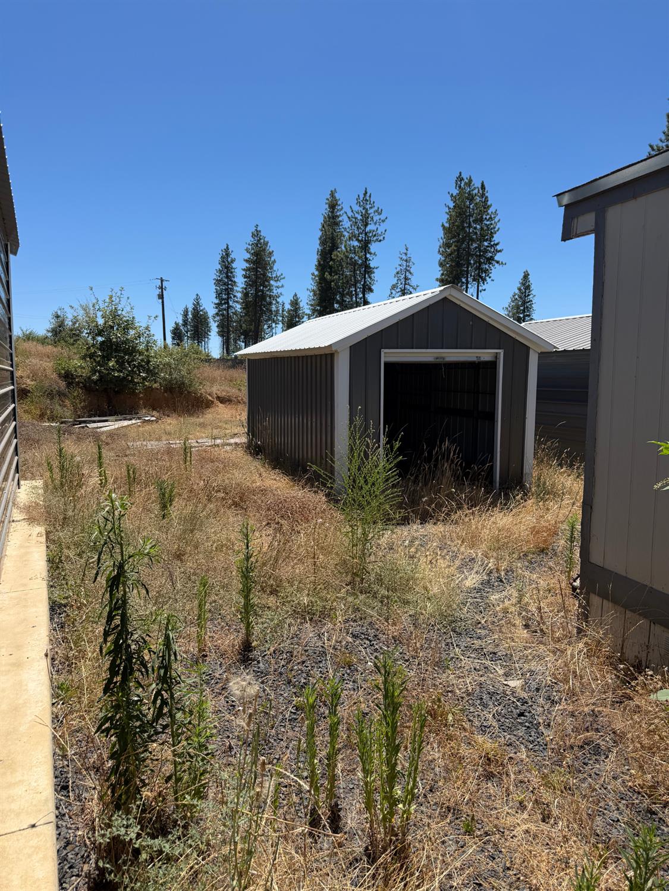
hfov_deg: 56.8
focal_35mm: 24
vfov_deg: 71.6
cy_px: 446
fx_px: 618
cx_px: 334
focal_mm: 6.76
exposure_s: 1/4167
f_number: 1.78
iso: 80
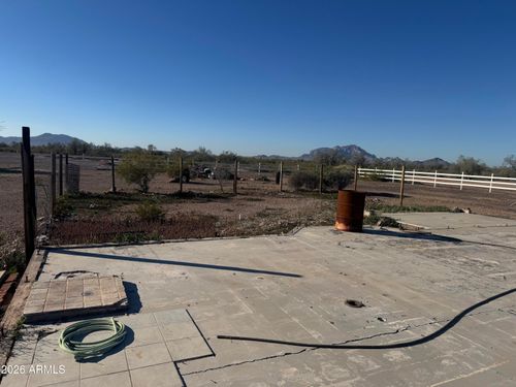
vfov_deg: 56.8
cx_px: 258
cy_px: 194
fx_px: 358
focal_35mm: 24
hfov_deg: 71.6
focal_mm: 6.76
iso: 80
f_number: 1.78
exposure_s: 1/7937
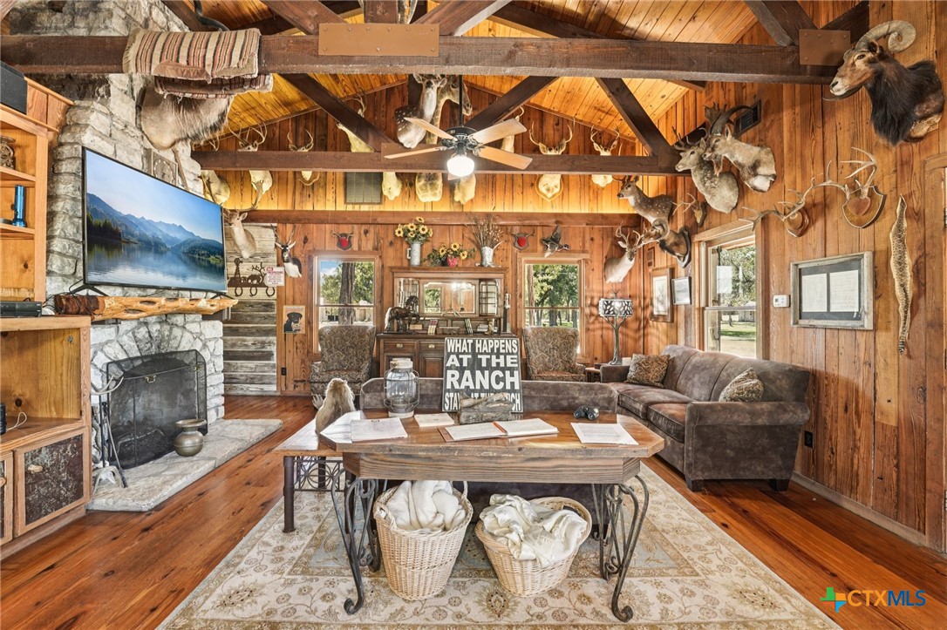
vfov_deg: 81.2
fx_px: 368
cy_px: 315
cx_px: 474
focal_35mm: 14
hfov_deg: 104.3
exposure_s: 1/6
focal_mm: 14
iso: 400
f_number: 8
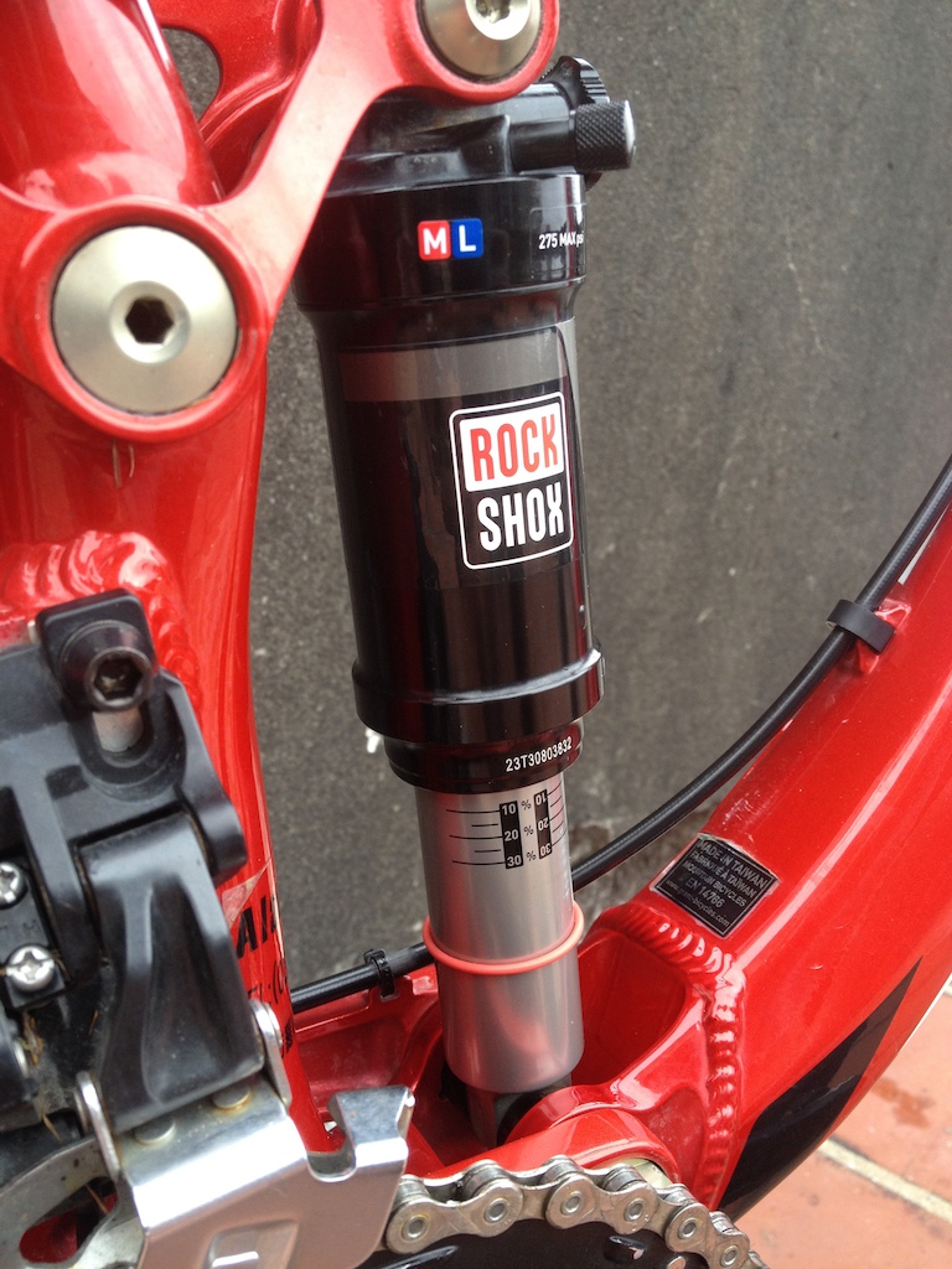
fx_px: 1283
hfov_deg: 40.7
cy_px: 634
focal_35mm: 35
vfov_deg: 52.6
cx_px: 476
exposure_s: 1/60
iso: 64
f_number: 2.4
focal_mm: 4.28
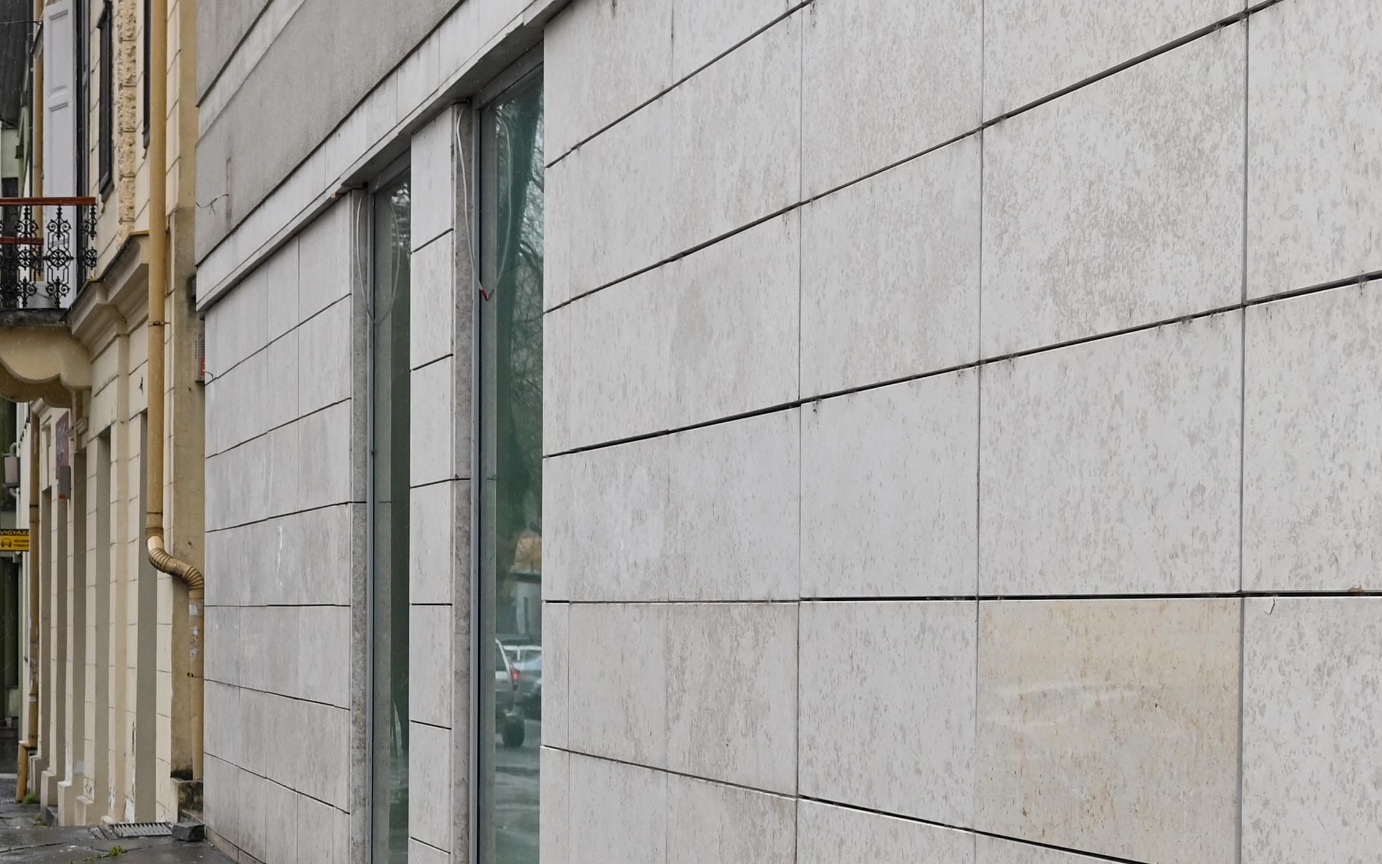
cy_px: 701
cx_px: -209
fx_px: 3503
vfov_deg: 14.0
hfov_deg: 21.0
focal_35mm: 93
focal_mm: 34
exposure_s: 1/500
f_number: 5
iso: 320
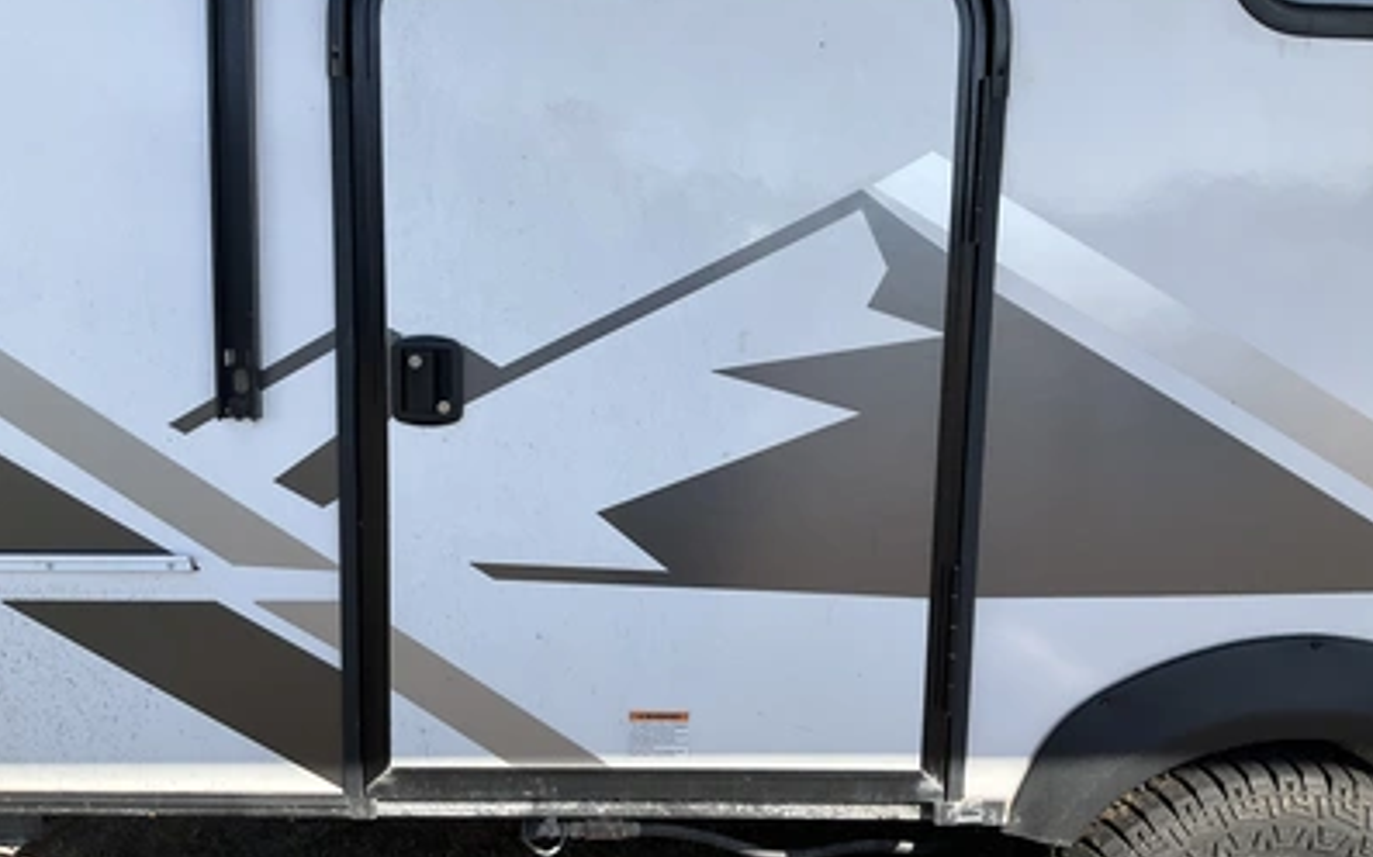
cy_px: 384
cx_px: 688
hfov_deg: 61.2
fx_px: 1160
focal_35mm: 31
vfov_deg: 40.5
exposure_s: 1/929
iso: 25
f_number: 1.8
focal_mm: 3
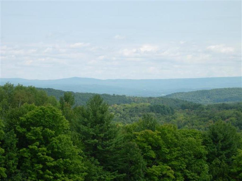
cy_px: 90
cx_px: 121
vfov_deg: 13.1
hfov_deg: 17.4
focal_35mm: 113
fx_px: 790
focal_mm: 23.4
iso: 79
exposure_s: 1/186
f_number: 8.2
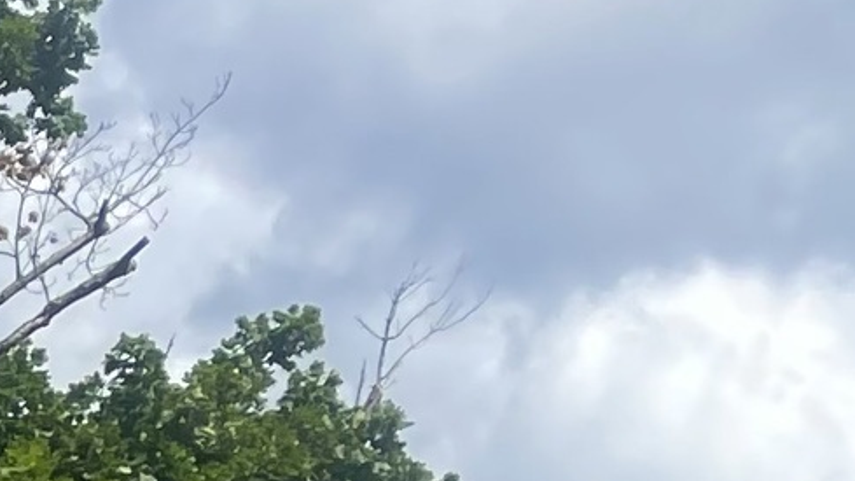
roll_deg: +0.4
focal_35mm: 178
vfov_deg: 5.8
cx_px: -1423
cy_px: 1934
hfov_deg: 10.0
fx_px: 4035
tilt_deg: +3.8
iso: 32
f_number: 1.6
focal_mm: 4.2
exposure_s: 1/4000
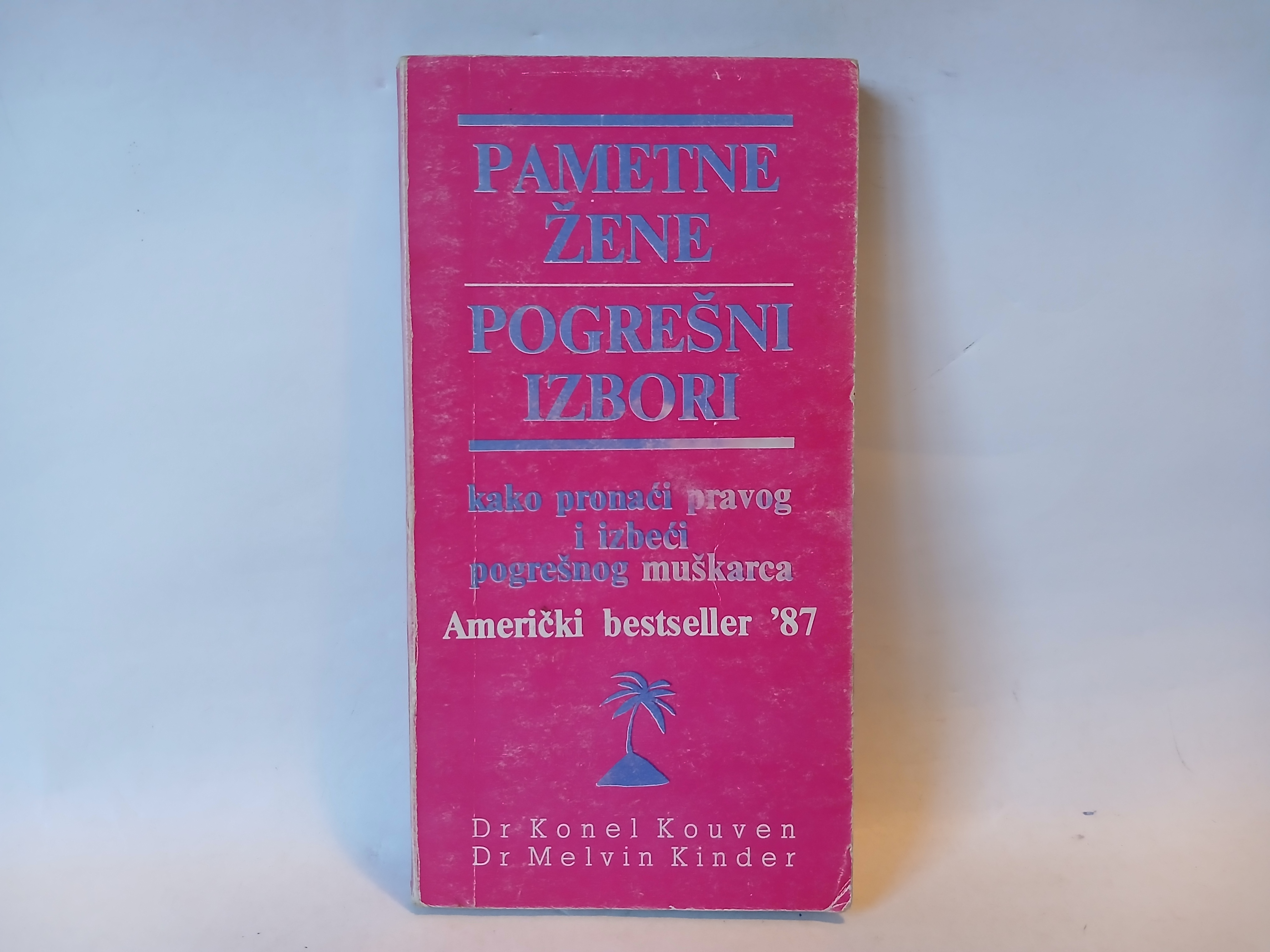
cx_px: 635
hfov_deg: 65.3
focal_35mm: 27
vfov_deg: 51.4
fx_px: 991
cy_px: 476
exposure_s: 1/25
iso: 320
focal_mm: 3.98
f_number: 1.8
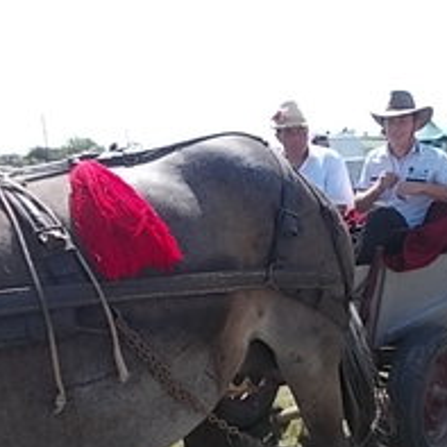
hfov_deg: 37.2
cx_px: 349
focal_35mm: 44
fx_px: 643
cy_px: 262
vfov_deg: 38.2
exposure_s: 1/160
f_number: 5.4
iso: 80
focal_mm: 4
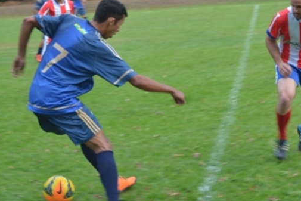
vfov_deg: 18.0
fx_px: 636
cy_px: 101
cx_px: 169
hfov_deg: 26.6
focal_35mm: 76
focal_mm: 40
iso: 200
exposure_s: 1/100
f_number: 5.3
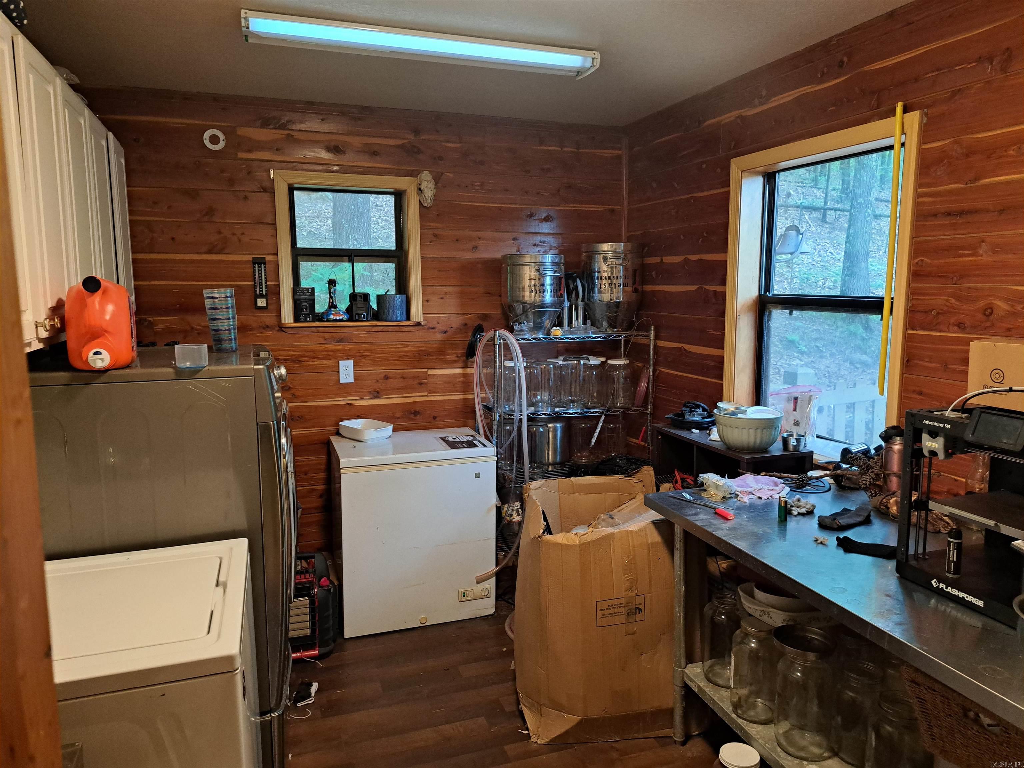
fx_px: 710
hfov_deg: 71.6
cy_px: 384
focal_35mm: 24
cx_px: 512
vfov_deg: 56.8
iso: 400
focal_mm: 5.23
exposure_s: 1/60
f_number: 1.8
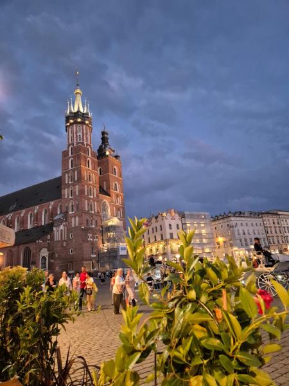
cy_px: 193
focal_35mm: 23
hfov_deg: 58.9
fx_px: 256
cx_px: 144
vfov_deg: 73.9
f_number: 1.8
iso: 2000
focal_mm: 5.4
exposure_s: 1/100
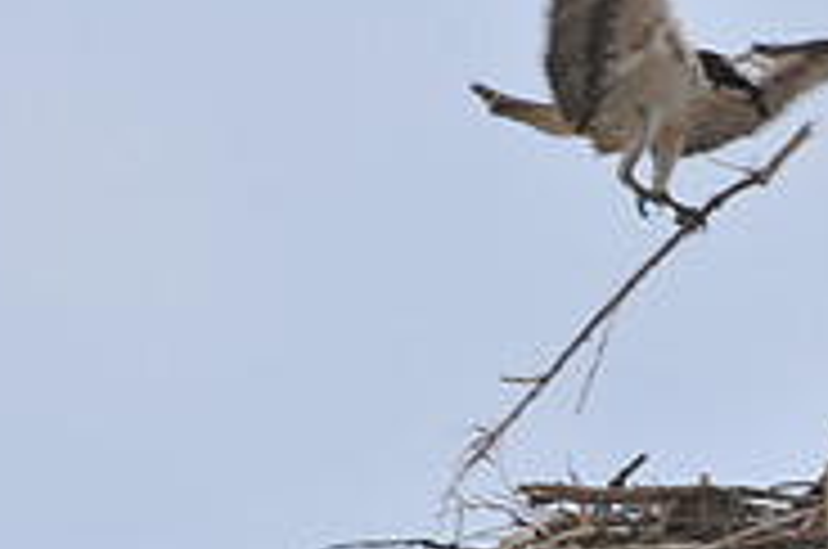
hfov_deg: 1.5
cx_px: 796
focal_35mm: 1417
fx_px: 32534
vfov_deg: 1.0
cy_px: 416
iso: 200
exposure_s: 1/400
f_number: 10
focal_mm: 300
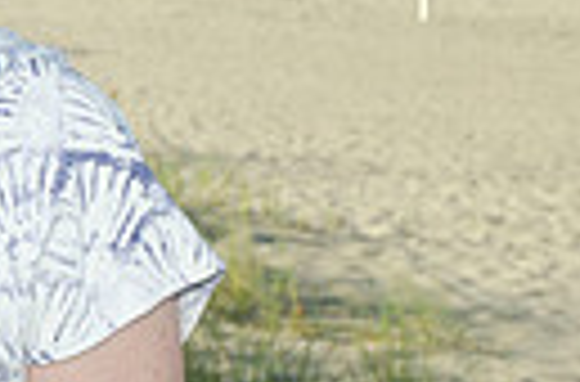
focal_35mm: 236
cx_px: -593
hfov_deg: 8.3
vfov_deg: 5.8
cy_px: 135
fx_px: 3788
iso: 100
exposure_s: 1/250
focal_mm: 35
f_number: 9
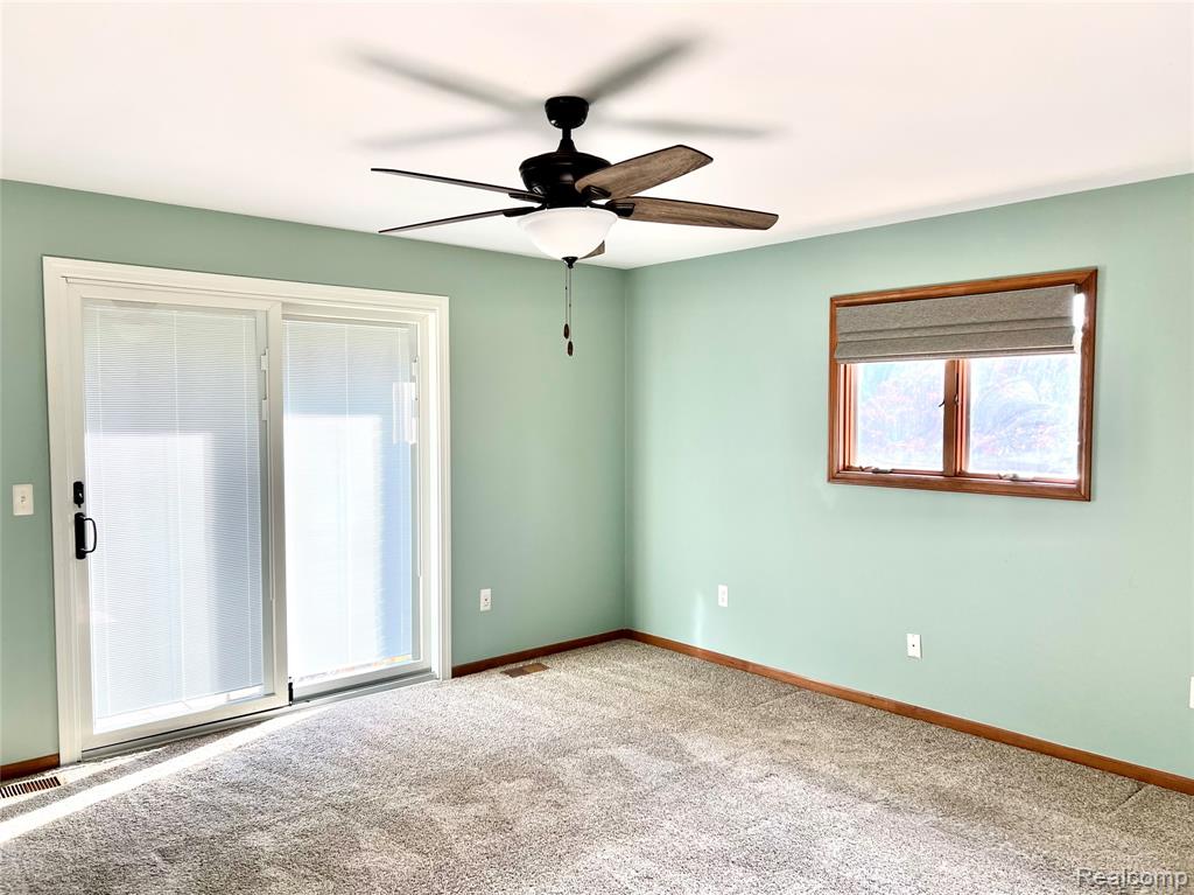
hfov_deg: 67.3
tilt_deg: -2.6
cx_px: 597
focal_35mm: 26
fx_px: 896
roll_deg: -1.6
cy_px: 448
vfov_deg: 53.0
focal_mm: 5.7
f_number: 1.5
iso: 50
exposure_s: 1/171
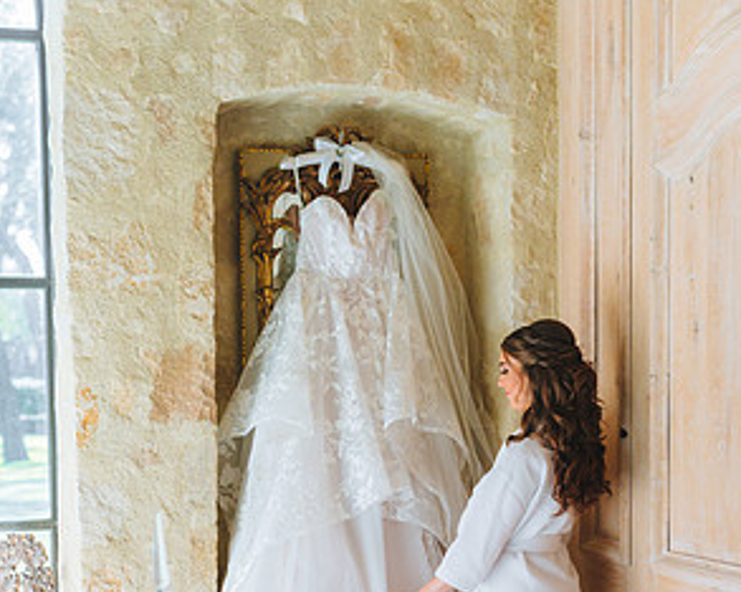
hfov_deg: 26.4
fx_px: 1578
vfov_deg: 21.0
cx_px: 373
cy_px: 483
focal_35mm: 72
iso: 1250
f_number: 2.8
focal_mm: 50
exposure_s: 1/1250
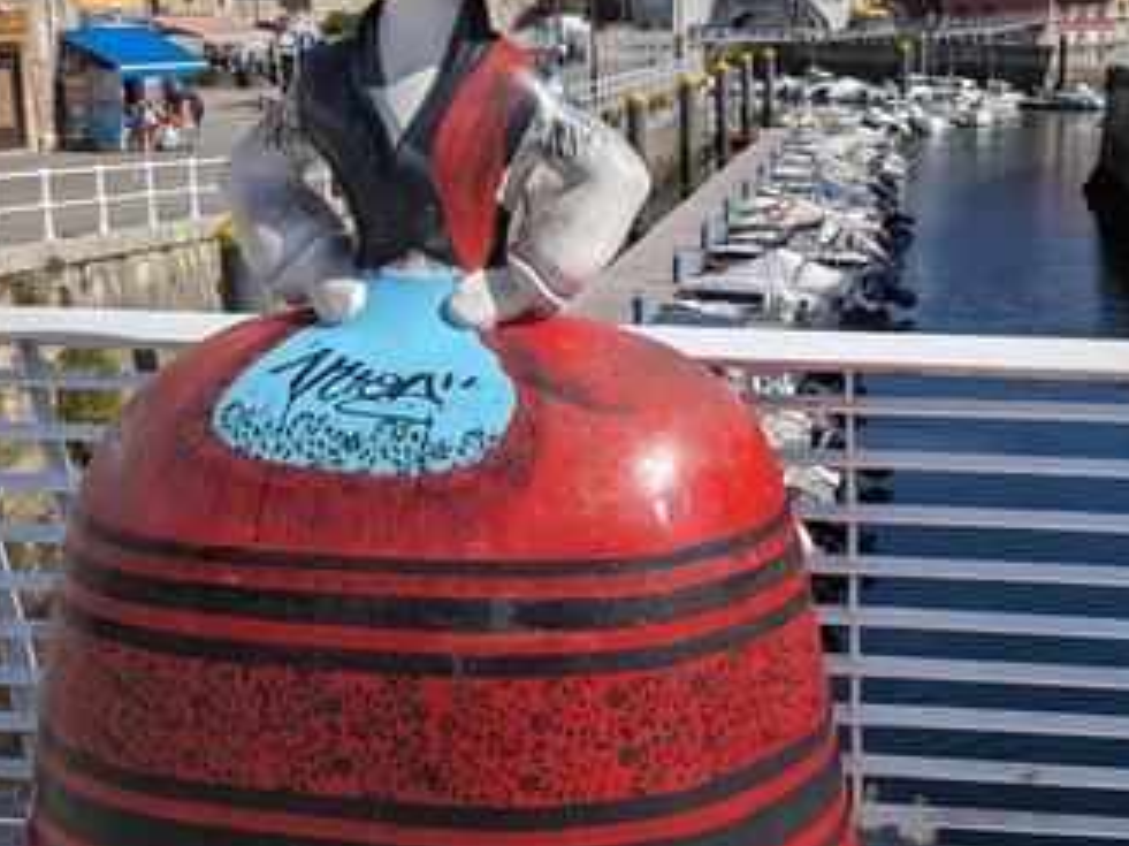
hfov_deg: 39.8
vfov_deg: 30.7
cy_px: 294
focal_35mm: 47
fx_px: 1532
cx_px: 784
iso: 36
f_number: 1.7
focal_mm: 4.53
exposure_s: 1/2703
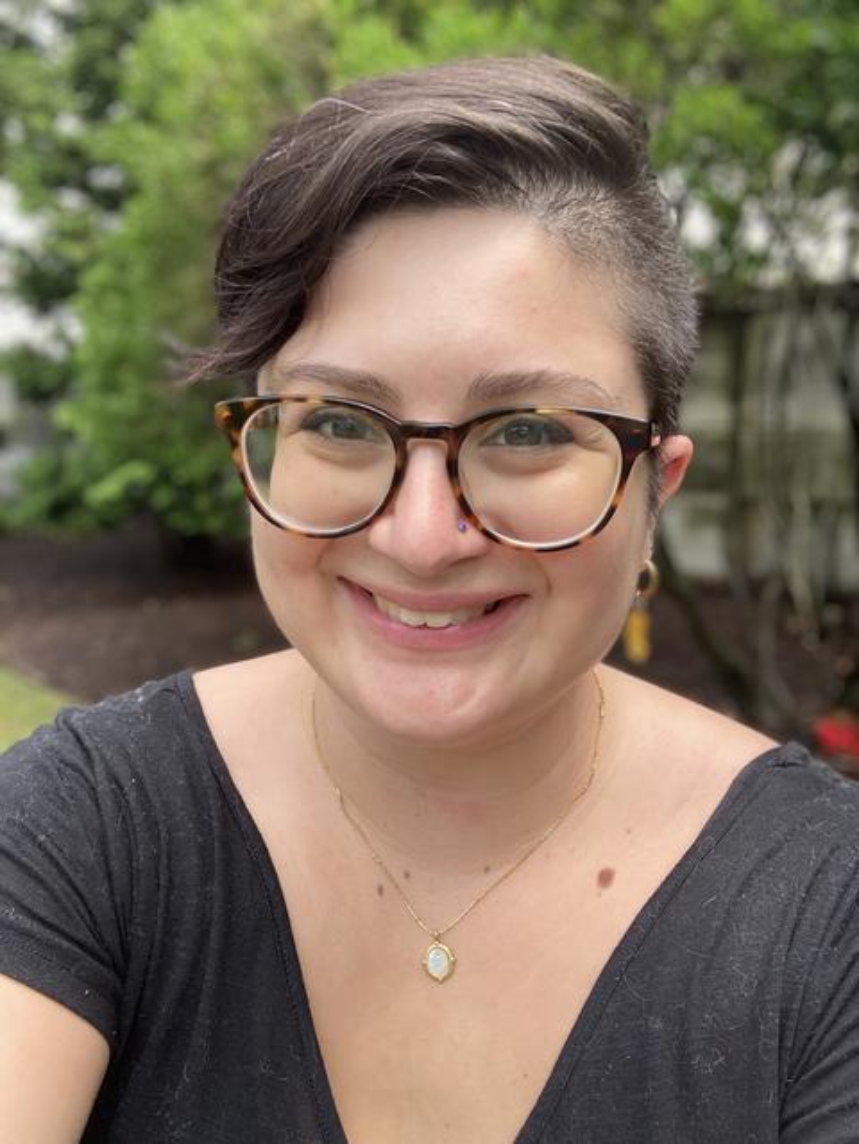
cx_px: 430
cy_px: 572
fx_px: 1058
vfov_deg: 56.8
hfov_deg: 44.2
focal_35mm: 32
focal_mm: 2.87
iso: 20
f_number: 2.2
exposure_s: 1/202
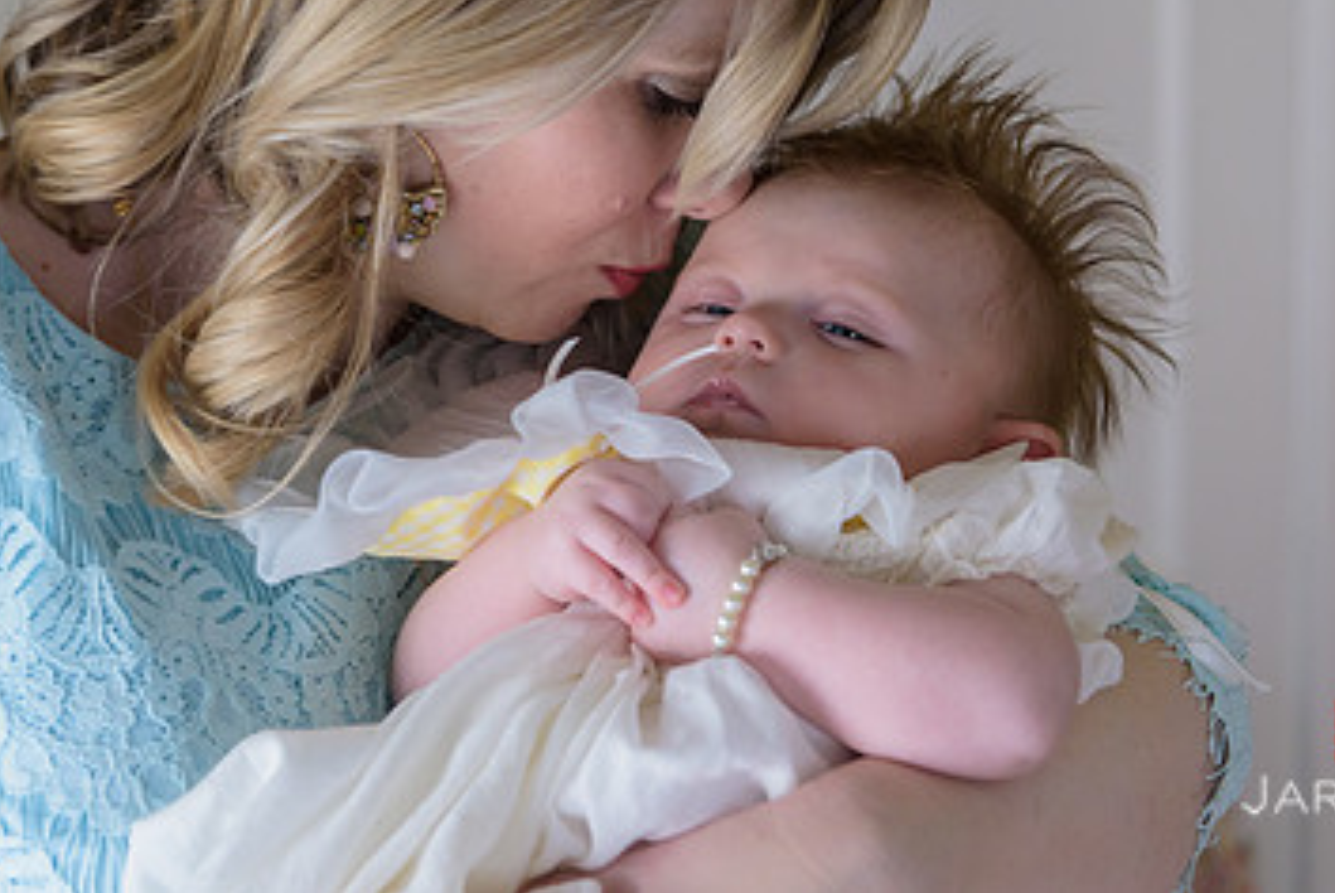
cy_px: 165
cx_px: 507
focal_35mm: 92
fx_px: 3414
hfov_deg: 22.1
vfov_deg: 14.8
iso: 1600
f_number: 3.2
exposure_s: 1/160
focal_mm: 56
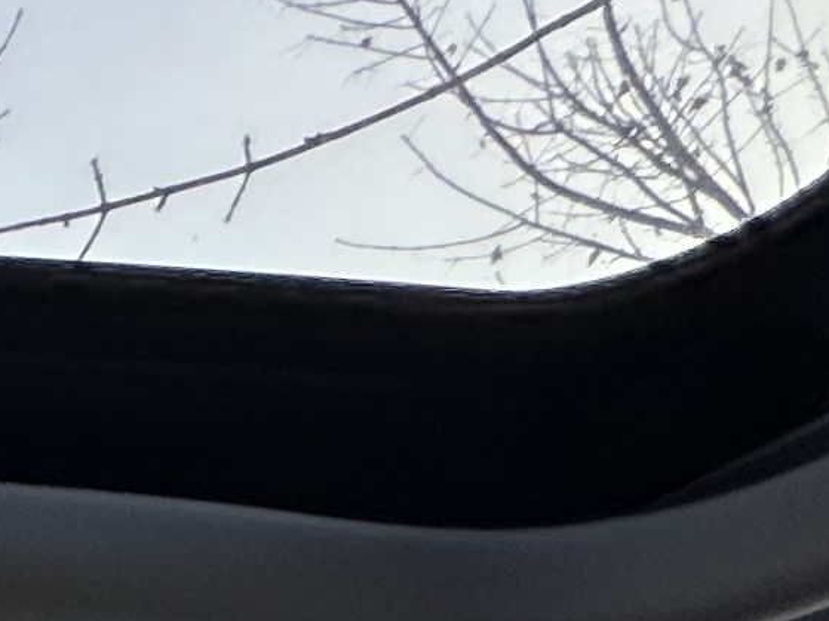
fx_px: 2418
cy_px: 2023
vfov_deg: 9.8
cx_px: -1714
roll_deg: +1.1
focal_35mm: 101
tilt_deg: -5.5
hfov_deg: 11.1
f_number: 2.2
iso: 40
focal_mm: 2.22
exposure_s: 1/400
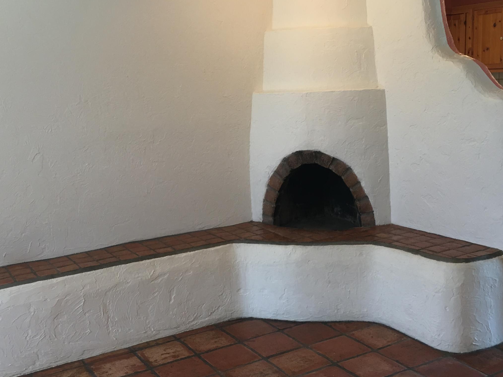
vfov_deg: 33.6
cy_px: 194
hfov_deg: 43.8
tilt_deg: -9.4
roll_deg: +1.9
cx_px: 269
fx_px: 625
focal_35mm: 43
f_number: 2.2
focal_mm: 4.15
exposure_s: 1/15
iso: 32
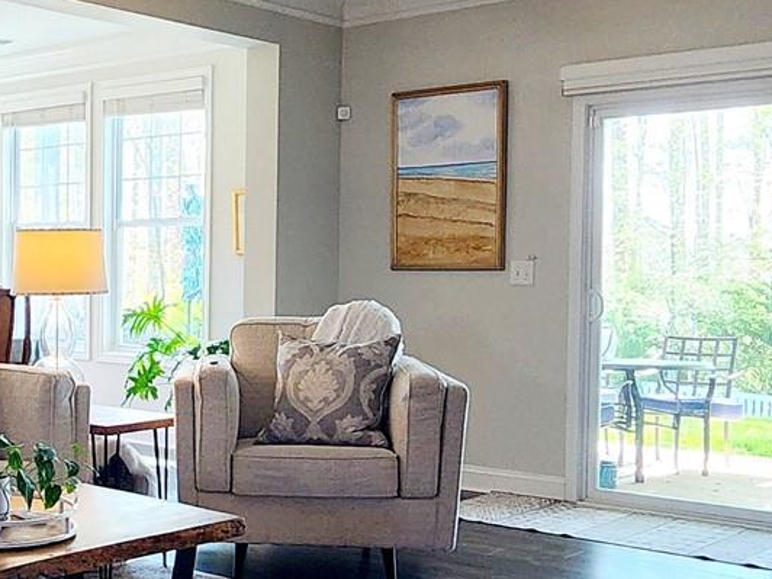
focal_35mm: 50
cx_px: 97
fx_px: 1115
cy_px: 335
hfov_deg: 36.2
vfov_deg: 29.1
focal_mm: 2.2
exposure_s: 1/60.2
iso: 160
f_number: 2.2
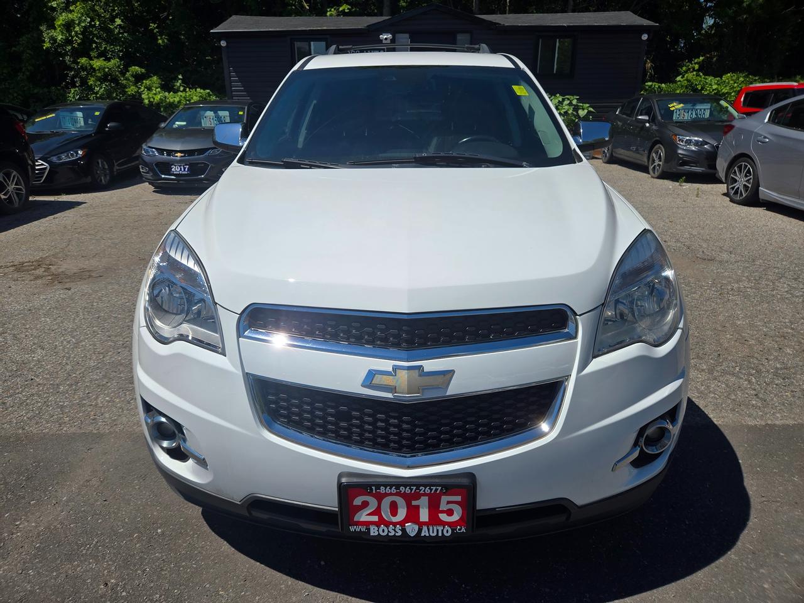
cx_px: 402
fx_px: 534
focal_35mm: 23
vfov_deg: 58.9
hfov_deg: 73.9
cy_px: 302
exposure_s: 1/3924
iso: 25
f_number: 1.8
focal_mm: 5.4
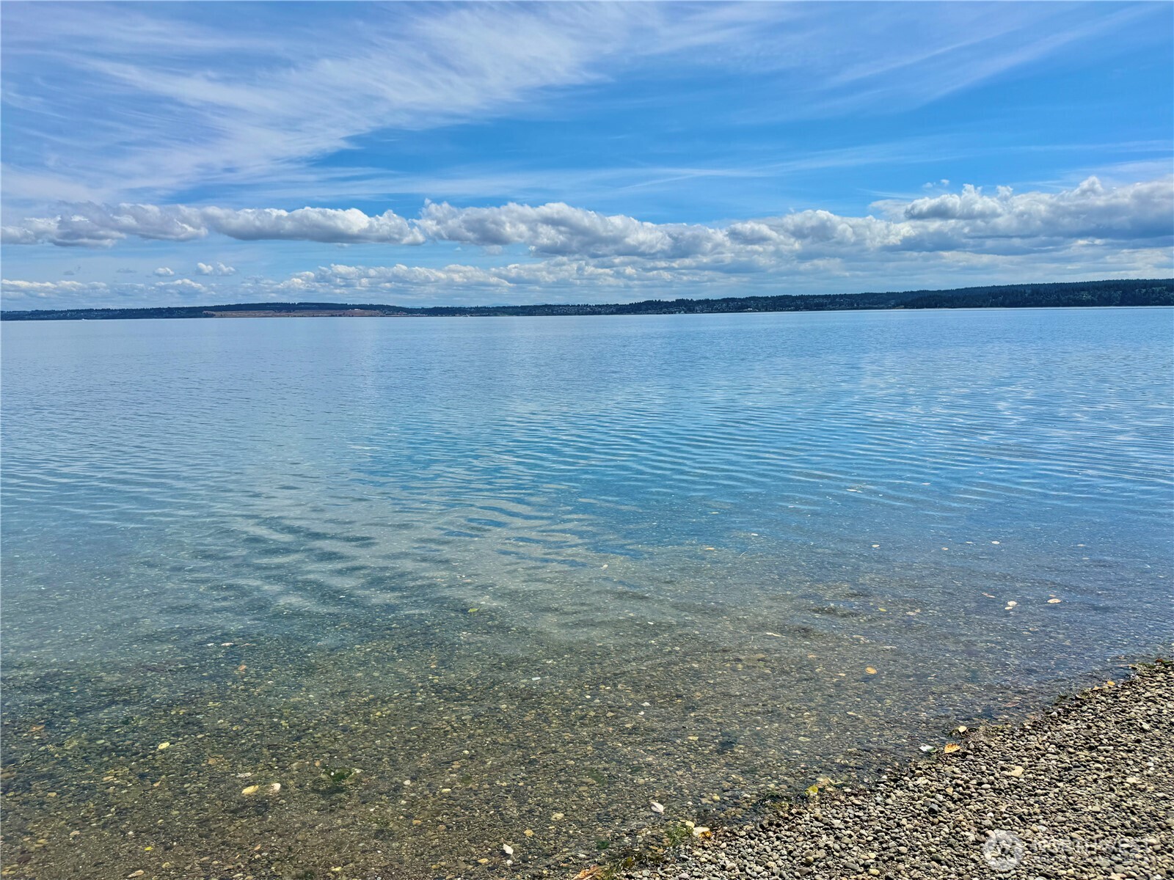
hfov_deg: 71.6
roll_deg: -0.6
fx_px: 814
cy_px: 440
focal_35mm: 24
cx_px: 587
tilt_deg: -10.6
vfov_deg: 56.8
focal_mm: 6.76
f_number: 1.78
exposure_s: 1/10417
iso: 80
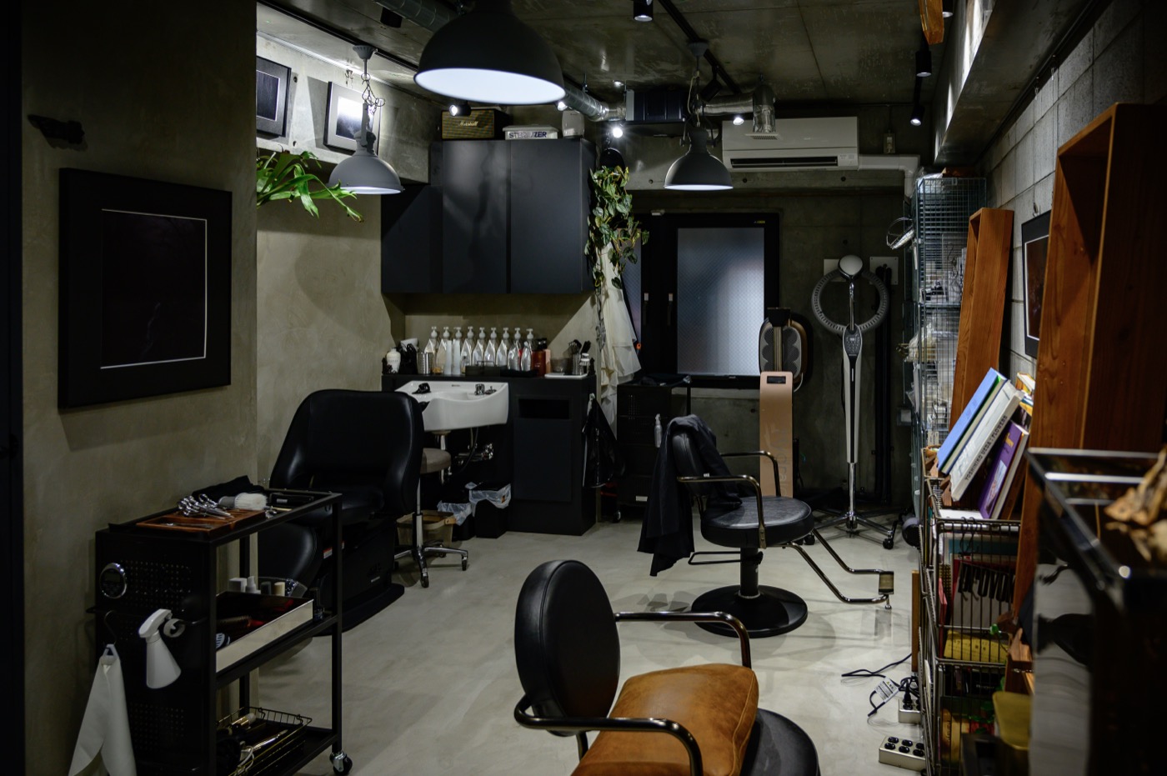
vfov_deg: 53.1
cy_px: 388
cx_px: 584
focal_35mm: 24
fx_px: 777
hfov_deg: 73.8
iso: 800
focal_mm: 24
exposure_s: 1/125
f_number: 4
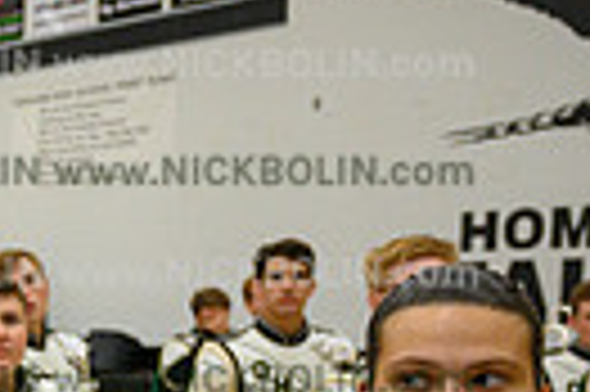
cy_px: 482
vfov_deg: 12.6
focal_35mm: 106
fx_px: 1735
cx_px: -581
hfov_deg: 15.5
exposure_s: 1/250
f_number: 4
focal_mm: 24
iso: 1250
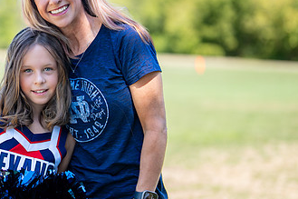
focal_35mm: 98
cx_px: 62
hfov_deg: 20.6
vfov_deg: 13.9
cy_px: 78
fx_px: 811
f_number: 1.2
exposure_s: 1/1250
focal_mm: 50
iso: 100
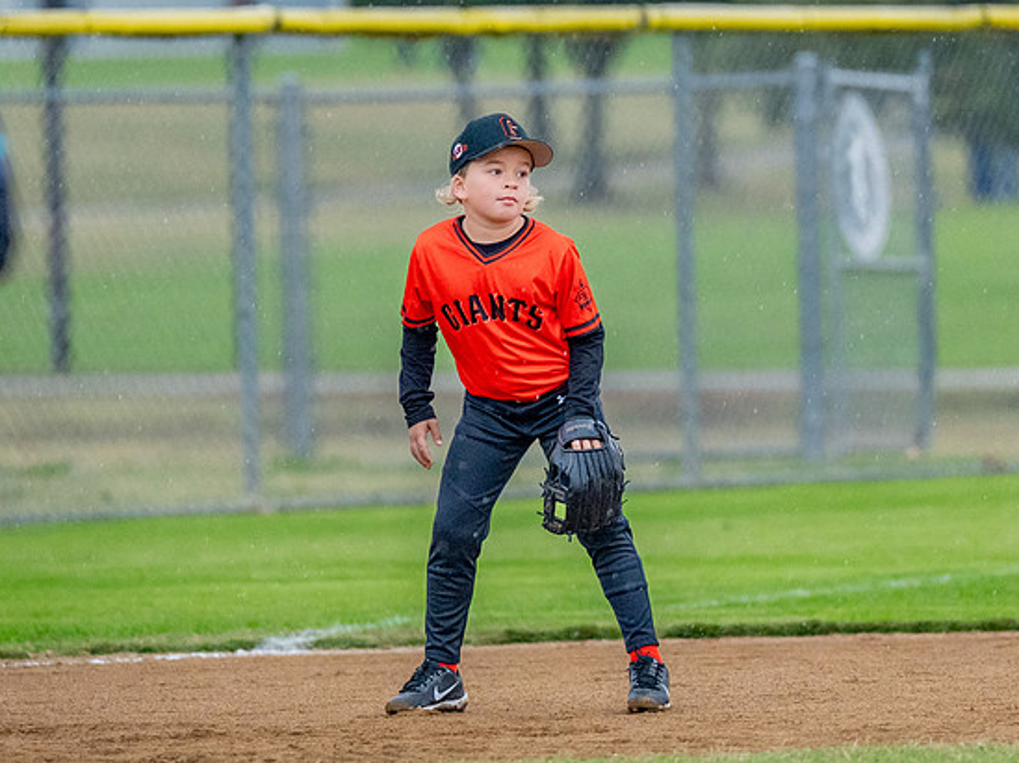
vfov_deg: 2.9
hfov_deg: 3.8
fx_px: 15180
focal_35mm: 516
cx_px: 580
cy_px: 301
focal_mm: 200
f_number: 2.8
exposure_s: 1/1000
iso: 2000
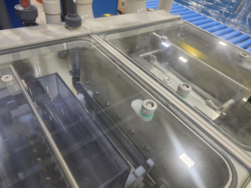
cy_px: 94
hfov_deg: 73.9
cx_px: 126
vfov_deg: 58.9
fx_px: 167
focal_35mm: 23
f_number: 1.7
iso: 640
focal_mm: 6.3
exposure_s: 1/120
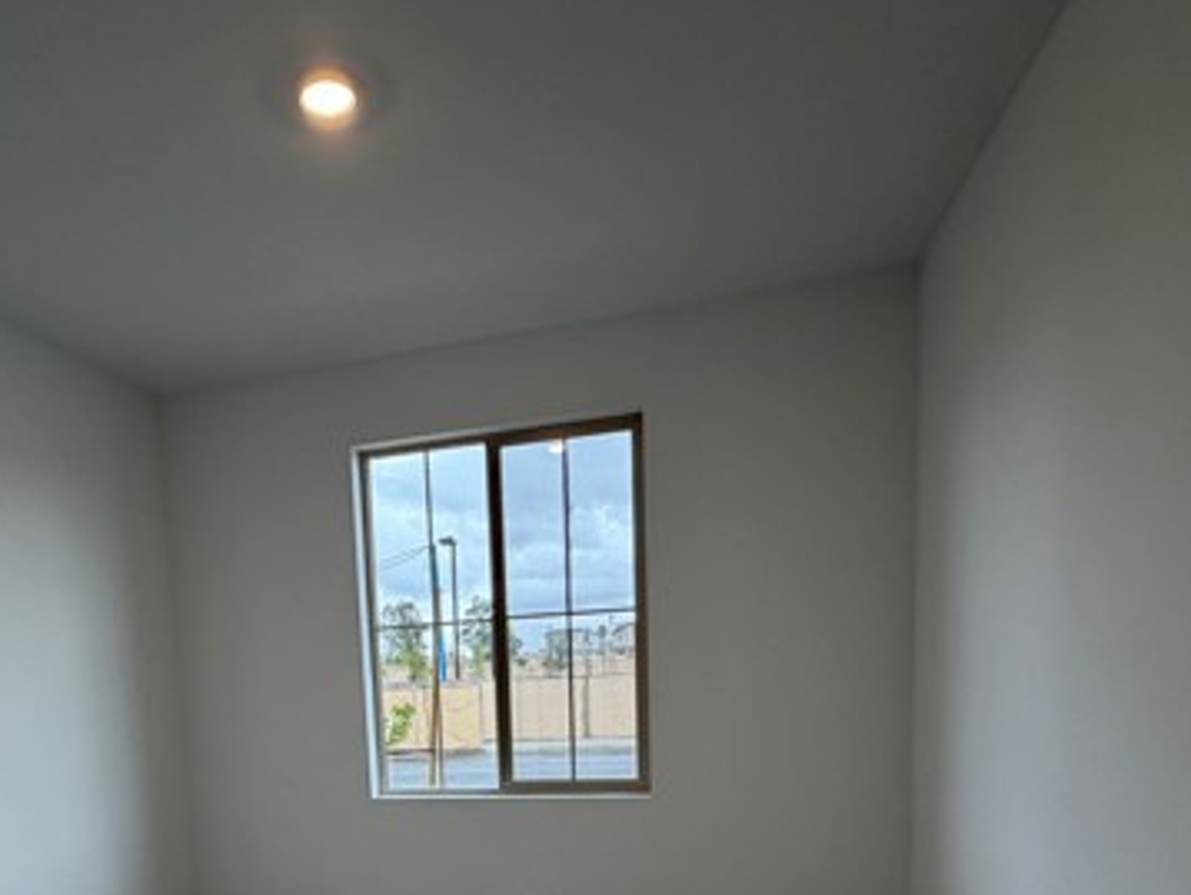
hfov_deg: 68.1
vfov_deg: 50.0
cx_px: 432
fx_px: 861
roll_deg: +3.4
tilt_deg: -4.8
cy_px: 772
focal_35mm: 25
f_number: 2.2
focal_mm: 2.22
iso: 100
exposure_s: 1/120
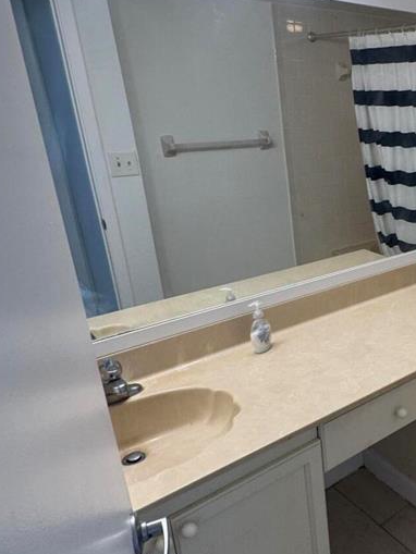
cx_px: 445
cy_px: 274
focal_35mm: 33
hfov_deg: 36.9
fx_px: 529
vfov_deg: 55.3
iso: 160
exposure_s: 1/60
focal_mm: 2.22
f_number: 2.2
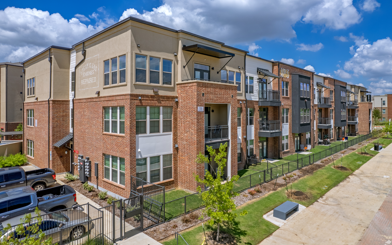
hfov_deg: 77.2
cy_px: 121
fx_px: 246
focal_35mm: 23
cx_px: 197
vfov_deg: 53.0
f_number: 2.8
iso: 140
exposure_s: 1/3200
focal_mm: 8.38
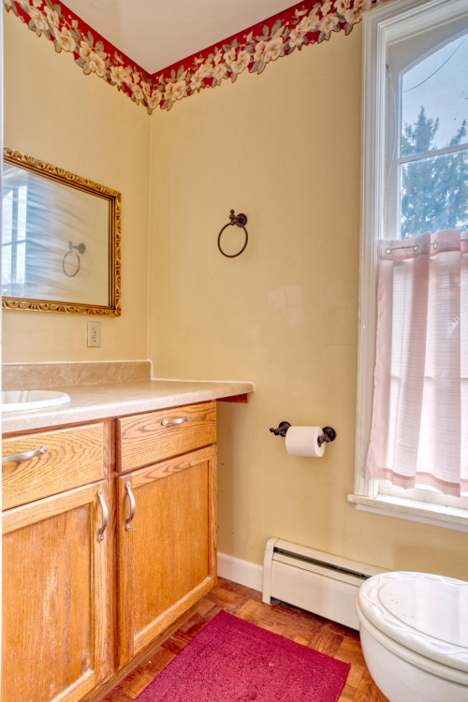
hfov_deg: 61.9
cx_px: 234
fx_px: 390
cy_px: 351
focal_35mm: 20
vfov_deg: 84.0
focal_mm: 13
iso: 1000
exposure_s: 1/50
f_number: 4
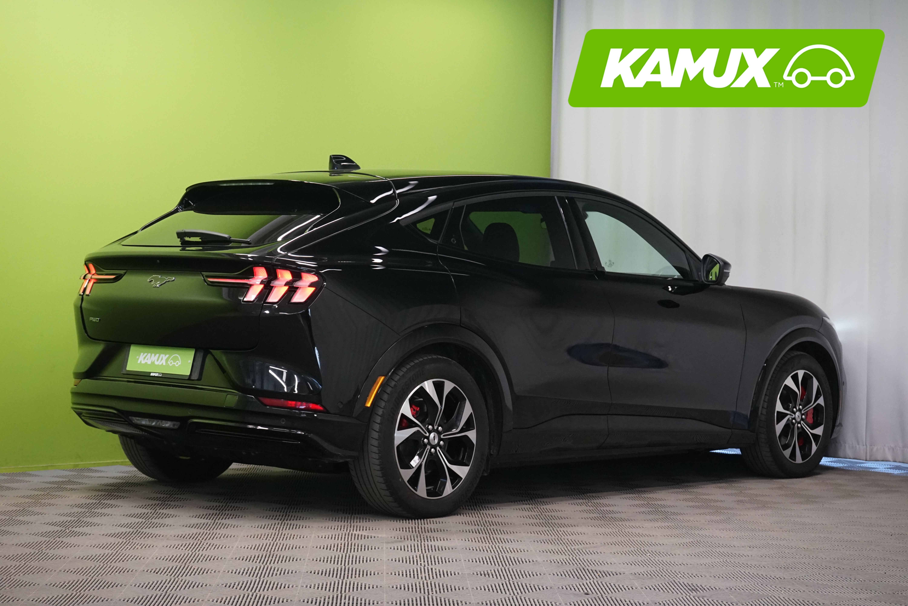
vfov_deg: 19.7
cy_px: 303
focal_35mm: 69
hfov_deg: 29.2
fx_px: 1740
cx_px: 454
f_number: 8
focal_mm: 69
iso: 3200
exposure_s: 1/40
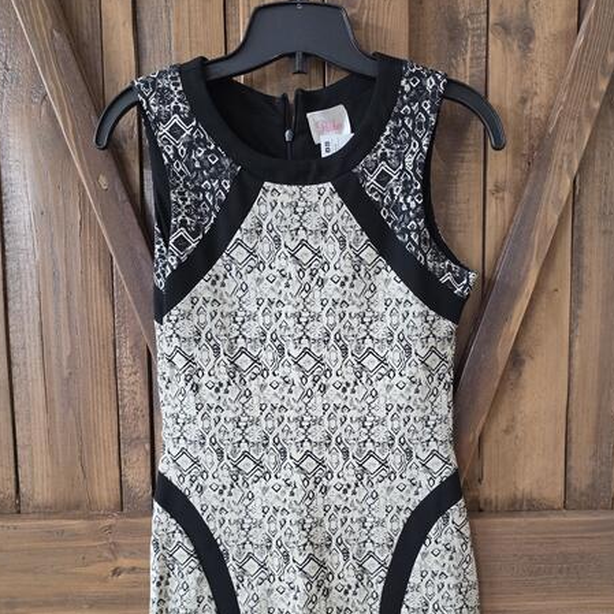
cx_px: 329
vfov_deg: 47.9
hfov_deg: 48.4
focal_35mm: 34
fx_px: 682
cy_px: 388
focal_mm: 6.5
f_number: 1.4
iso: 640
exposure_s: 1/120
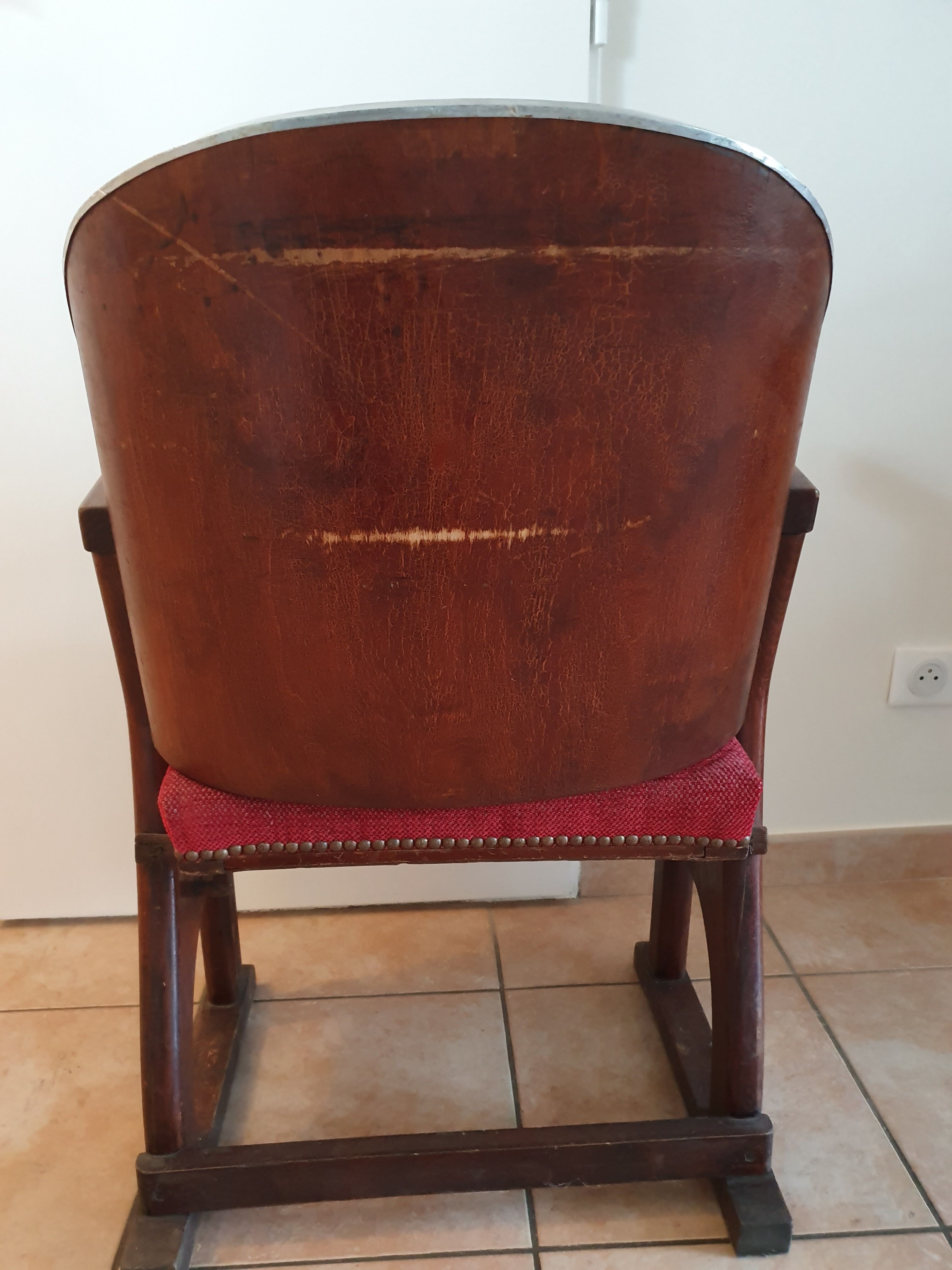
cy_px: 635
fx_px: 953
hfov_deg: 53.1
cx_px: 476
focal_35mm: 26
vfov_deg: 67.3
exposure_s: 1/33
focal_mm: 4.32
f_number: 1.5
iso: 500
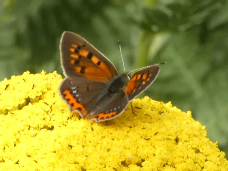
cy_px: 86
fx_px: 1034
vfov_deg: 9.5
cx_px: 114
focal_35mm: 157
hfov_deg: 12.6
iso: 80
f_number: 5.4
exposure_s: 1/80
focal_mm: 28.1
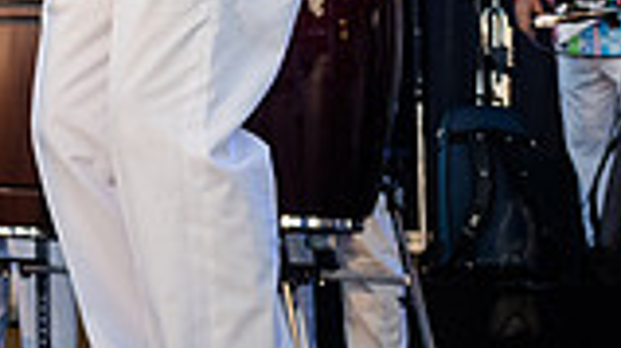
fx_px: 2303
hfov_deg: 14.9
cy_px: -404
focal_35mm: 140
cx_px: -114
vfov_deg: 8.1
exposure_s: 1/1250
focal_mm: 32
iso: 2000
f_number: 4
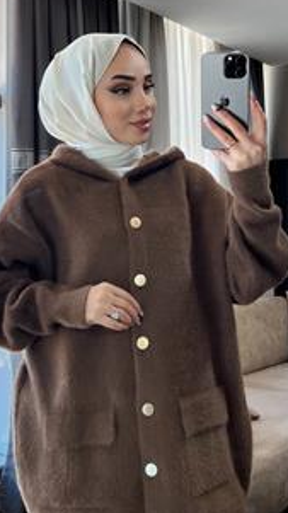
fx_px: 666
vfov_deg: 41.9
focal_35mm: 49
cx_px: 135
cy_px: 203
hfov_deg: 24.4
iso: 64
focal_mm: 5.7
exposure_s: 1/100
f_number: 1.5
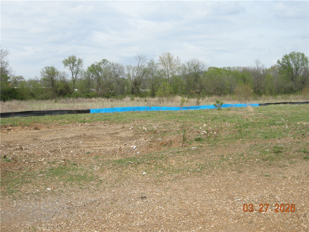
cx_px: 154
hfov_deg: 52.6
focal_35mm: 35
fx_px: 312
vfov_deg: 40.7
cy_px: 116
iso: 64
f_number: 6.1
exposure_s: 1/226
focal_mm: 7.5
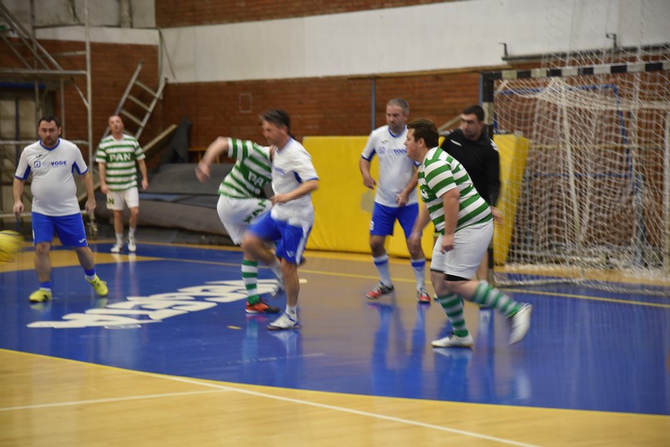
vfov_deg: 13.7
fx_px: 1861
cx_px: 335
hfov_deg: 20.4
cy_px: 224
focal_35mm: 100
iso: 800
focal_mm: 100
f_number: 4
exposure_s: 1/50
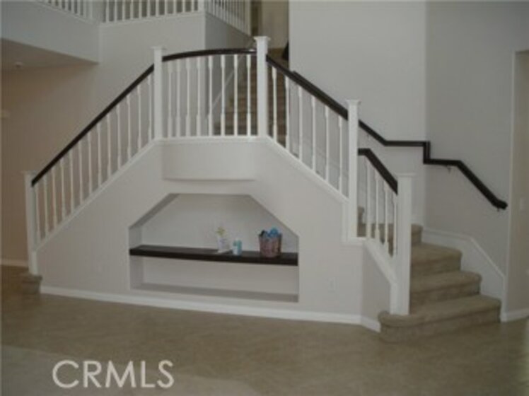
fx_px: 550
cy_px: 198
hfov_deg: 51.4
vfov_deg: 39.6
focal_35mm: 36
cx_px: 264
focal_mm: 6.3
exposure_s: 1/30
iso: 300
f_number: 3.5
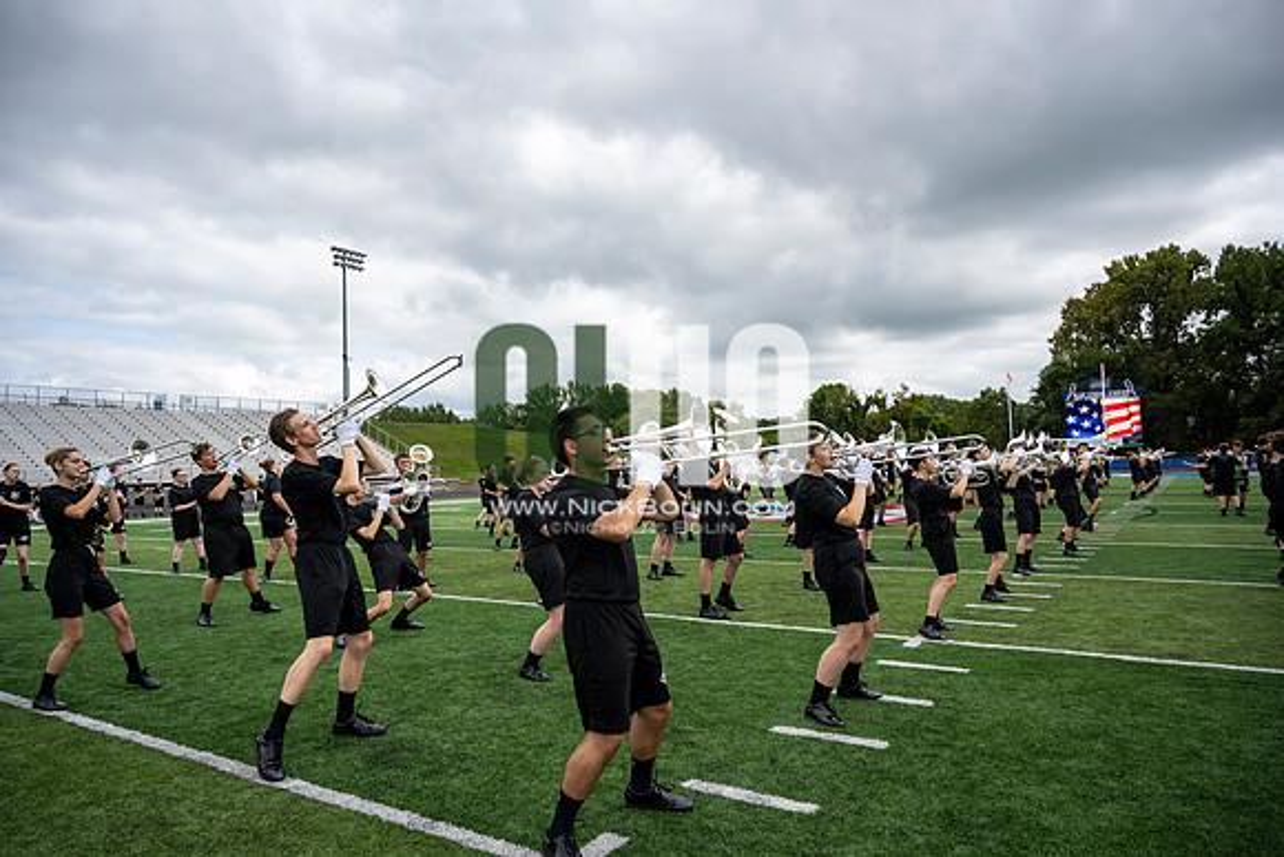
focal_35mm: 24
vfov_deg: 53.2
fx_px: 856
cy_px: 428
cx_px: 642
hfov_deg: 73.7
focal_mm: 24
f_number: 4
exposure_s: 1/800
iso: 160
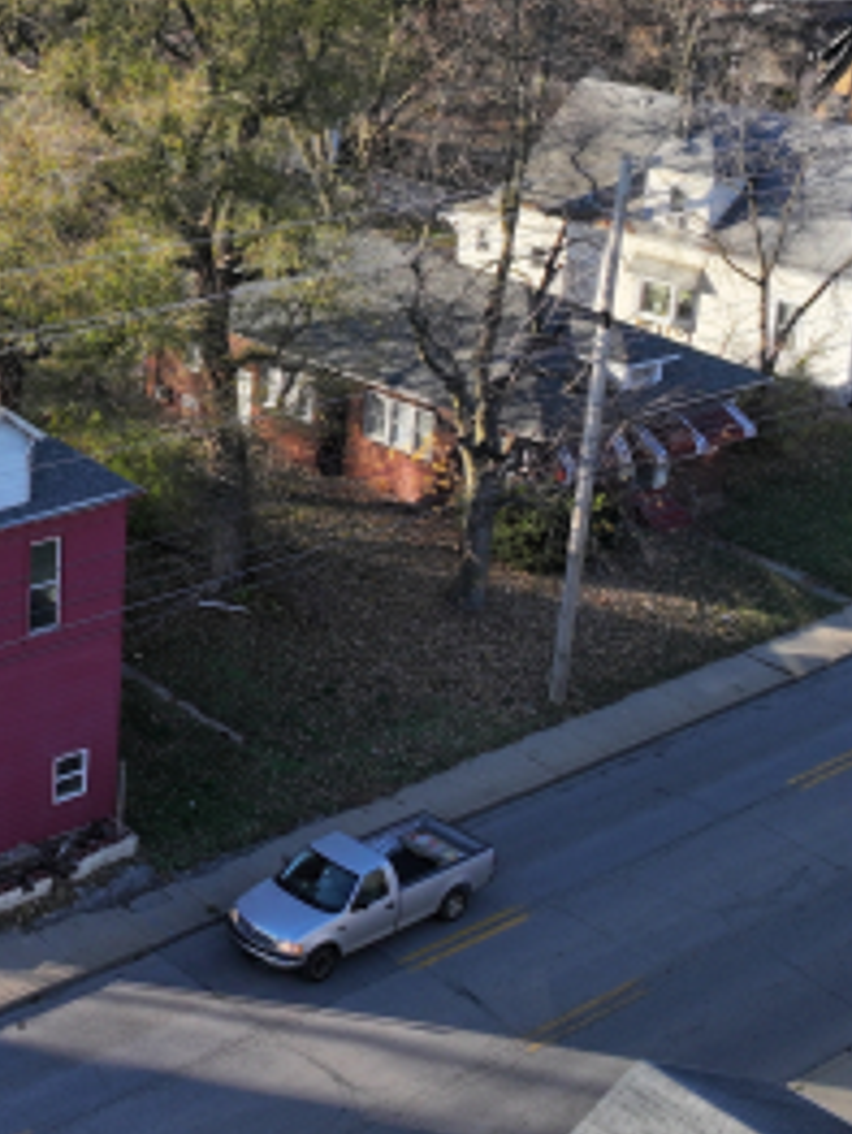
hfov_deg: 22.5
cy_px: 355
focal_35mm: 61
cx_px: -119
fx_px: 1999
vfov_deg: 31.3
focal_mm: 12.29
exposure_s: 1/1600
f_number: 2.8
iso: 310
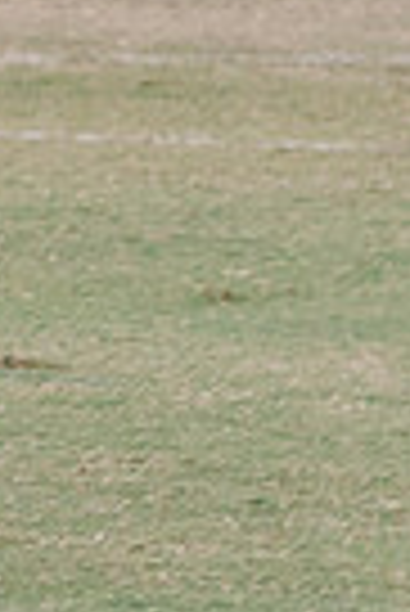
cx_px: -1463
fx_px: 17737
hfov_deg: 1.3
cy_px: 214
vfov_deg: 2.0
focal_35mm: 1041
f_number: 4.5
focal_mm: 90
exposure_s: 1/250
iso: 640
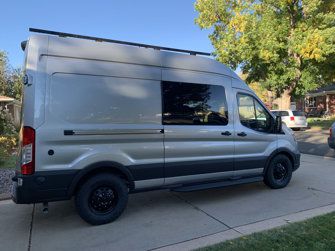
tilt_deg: -3.0
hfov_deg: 67.3
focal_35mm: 26
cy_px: 126
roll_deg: +1.5
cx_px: 168
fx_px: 252
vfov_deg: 53.1
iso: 25
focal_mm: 4.25
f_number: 1.8
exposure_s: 1/374
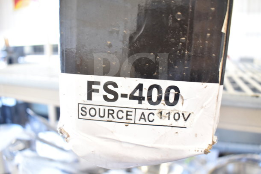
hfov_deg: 67.4
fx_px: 196
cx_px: 130
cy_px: 87
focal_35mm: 27
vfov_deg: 48.0
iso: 720
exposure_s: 1/30
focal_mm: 18
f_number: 3.5
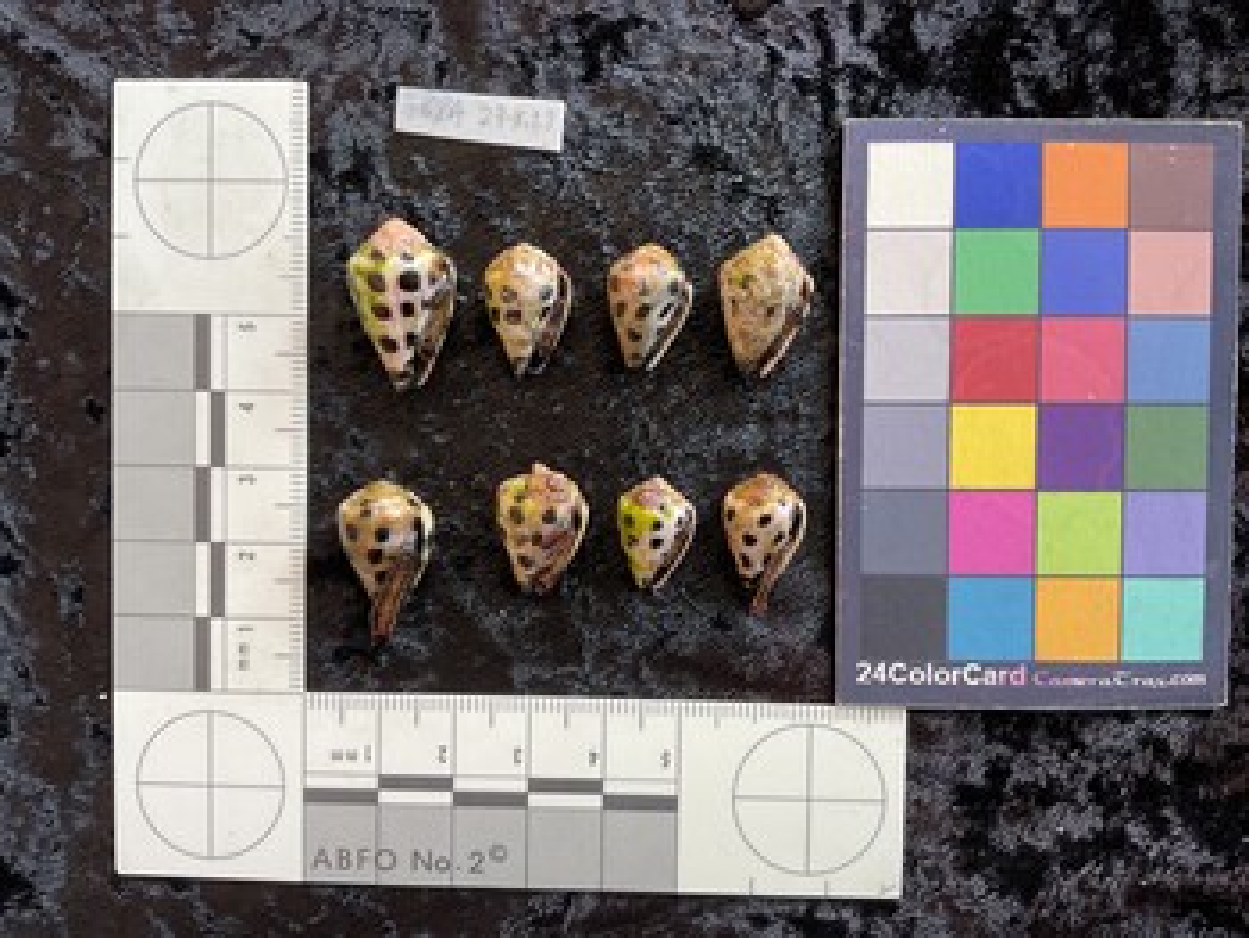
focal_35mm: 29
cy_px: 469
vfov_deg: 48.3
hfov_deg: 61.6
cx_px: 624
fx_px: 1047
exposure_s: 1/60
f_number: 1.8
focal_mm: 3
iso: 32
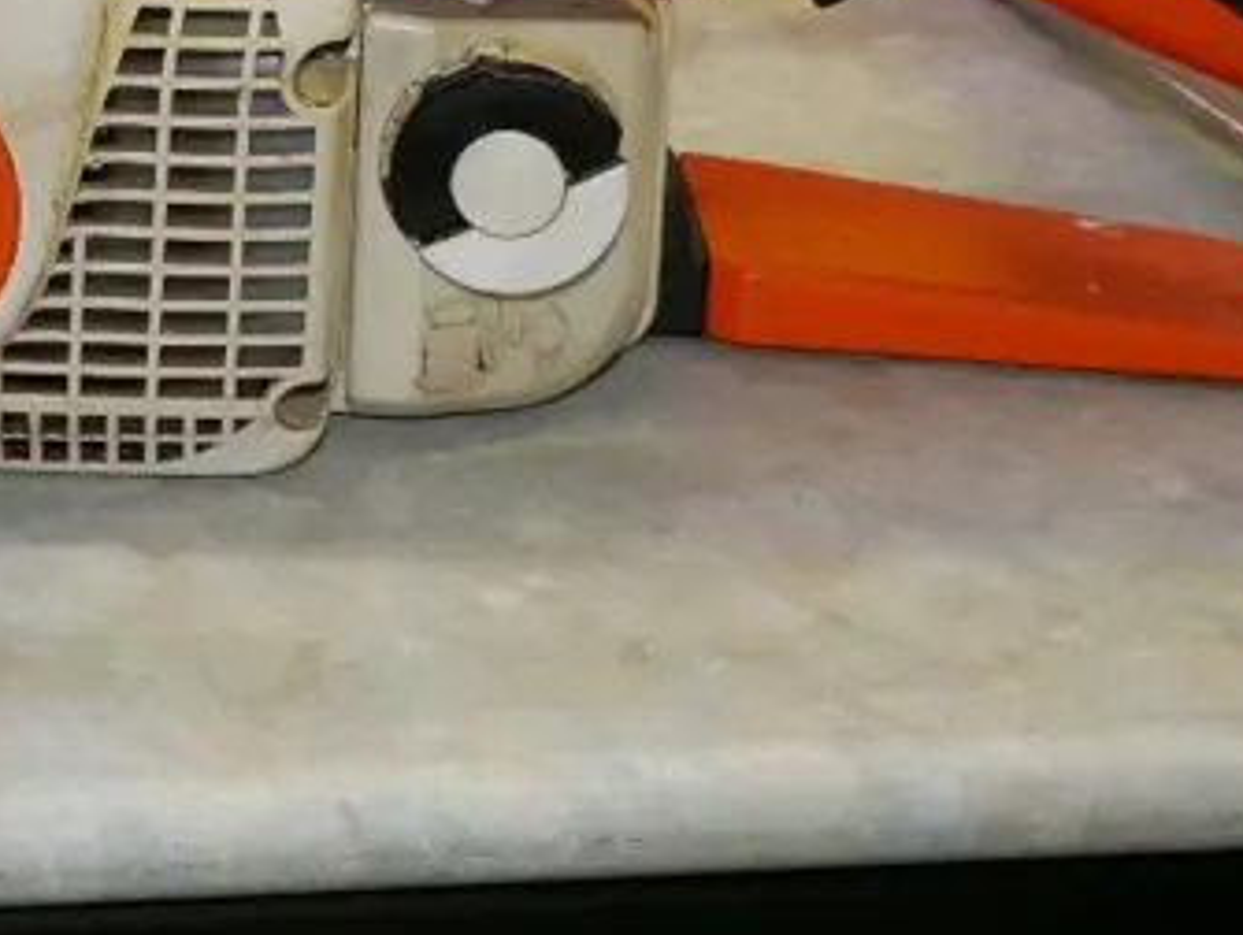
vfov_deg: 12.9
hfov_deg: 17.1
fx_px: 3954
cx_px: -249
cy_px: -410
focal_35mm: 110
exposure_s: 1/160
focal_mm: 18
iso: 3200
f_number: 5.6
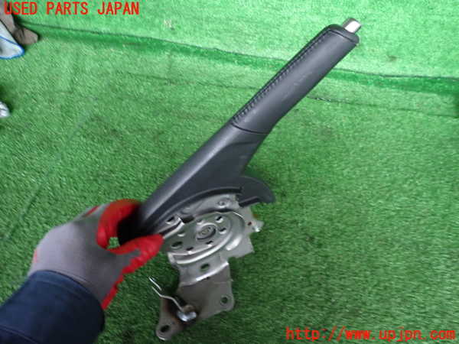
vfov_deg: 54.9
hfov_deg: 69.4
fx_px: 331
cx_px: 230
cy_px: 172
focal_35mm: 25
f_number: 2
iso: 320
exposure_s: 1/30
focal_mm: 4.5
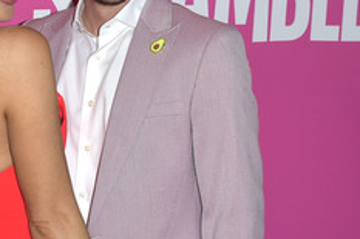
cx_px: 79
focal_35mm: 87
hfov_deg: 23.1
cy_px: 69
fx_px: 869
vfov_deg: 15.6
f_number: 6.3
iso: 160
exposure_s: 1/250
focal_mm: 45
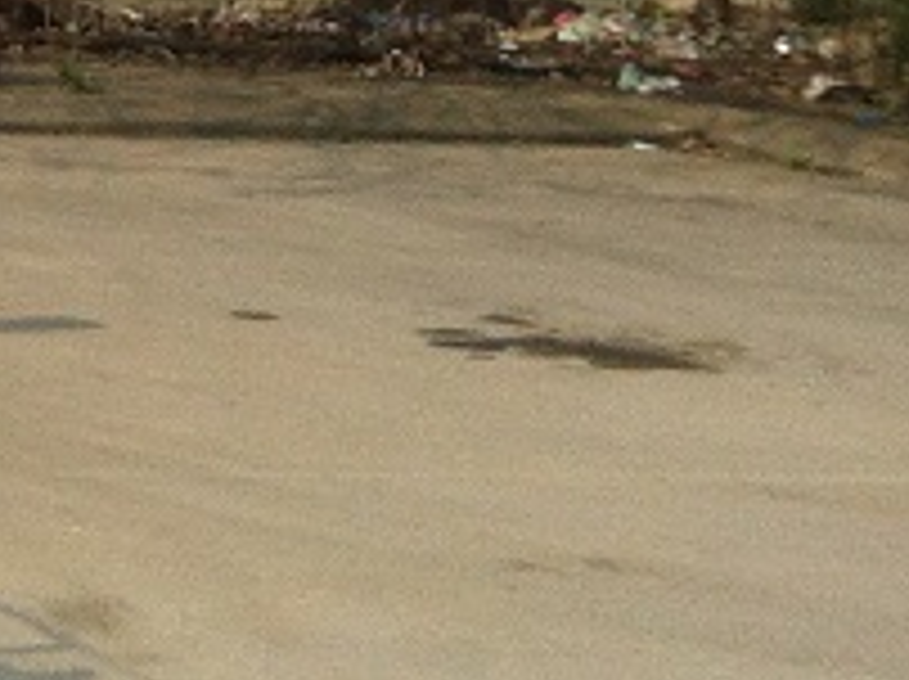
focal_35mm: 157
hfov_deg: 11.1
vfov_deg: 8.9
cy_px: -630
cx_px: -1062
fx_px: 4118
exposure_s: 1/1257
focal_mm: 3.85
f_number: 2.8
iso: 80
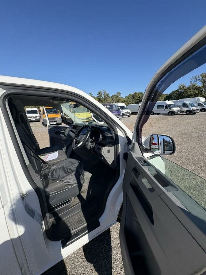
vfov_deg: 102.1
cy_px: 138
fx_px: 111
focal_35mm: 14
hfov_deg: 85.7
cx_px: 103
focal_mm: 2.22
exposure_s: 1/1143
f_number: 2.2
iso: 40
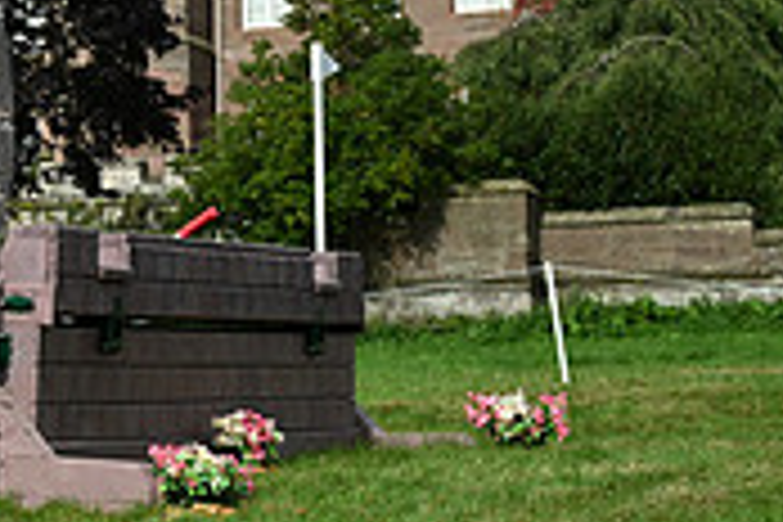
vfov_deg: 10.3
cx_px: -500
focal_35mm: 133
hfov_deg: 14.1
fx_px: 2893
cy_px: 61
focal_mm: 40
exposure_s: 1/1250
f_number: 5.6
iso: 250
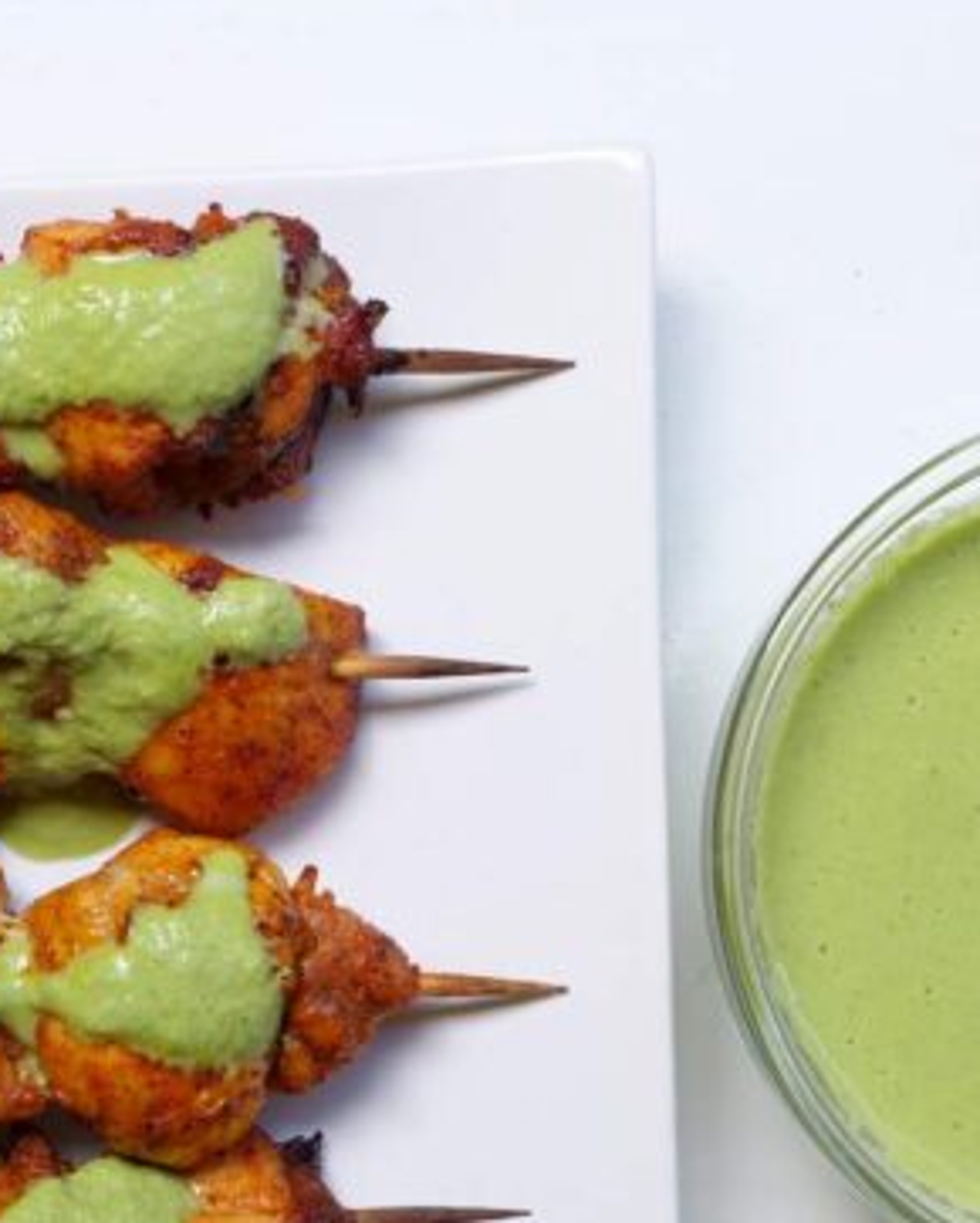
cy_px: 774
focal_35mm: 100
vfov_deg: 19.1
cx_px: 7
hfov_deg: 15.1
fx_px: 3622
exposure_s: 1/60
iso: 500
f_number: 9
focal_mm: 29
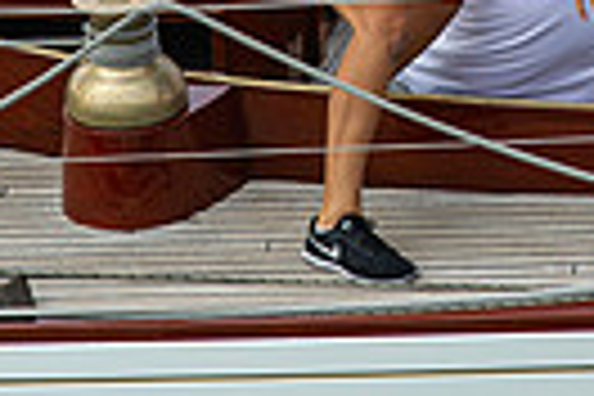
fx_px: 13446
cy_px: -292
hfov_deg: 2.5
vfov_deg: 1.7
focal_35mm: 815
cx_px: 558
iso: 320
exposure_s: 1/1600
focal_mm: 185
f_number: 5.6
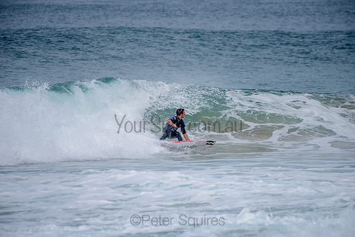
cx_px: 178
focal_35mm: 500
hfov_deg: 4.1
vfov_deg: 2.8
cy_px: 118
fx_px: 4931
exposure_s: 1/2000
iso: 160
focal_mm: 500
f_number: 5.6
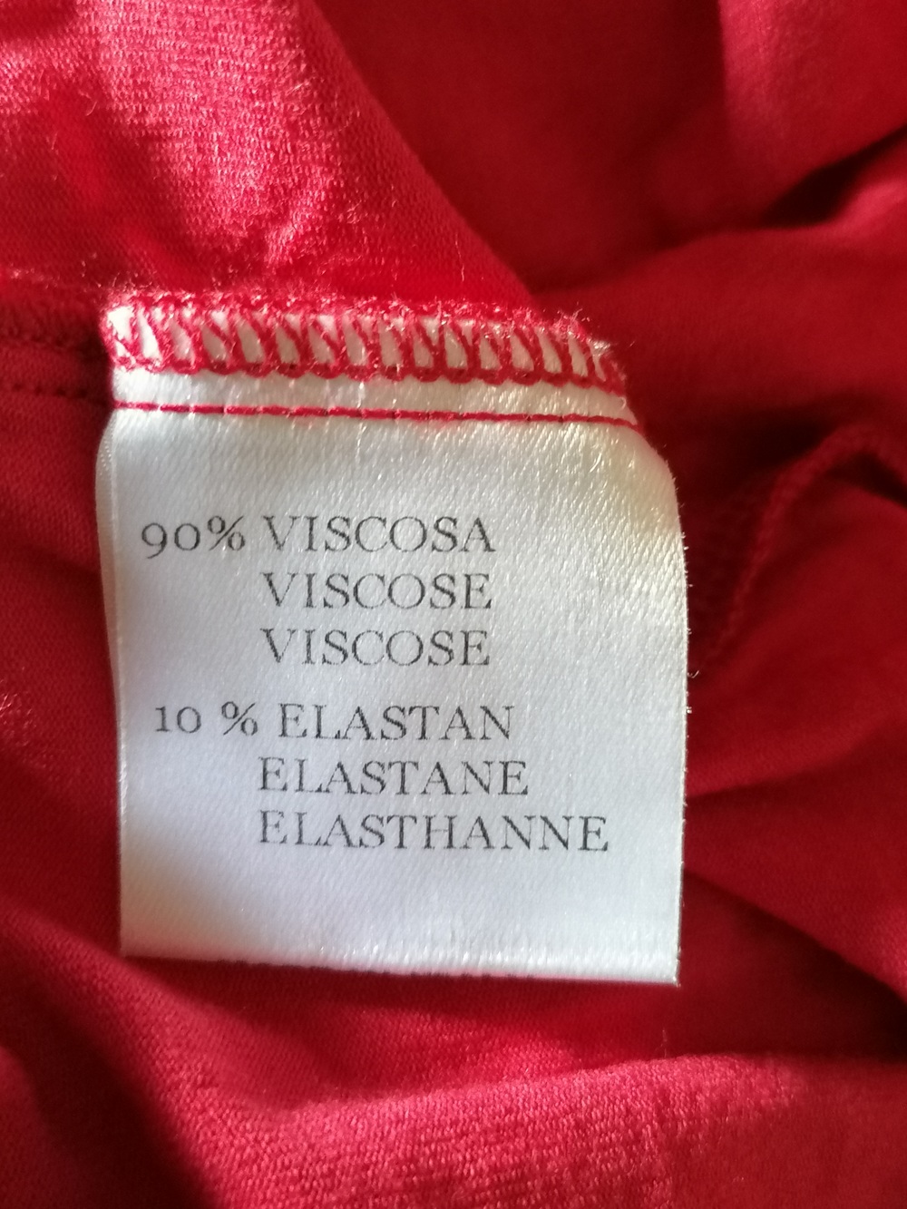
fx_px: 1432
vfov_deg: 45.8
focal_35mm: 41
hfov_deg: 35.1
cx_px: 454
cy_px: 604
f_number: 1.8
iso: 640
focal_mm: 4.75
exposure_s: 1/20
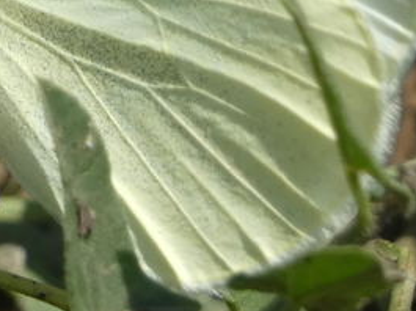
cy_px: -50
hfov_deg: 1.4
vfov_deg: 1.0
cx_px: 87
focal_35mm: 1464
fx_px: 17570
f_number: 5.6
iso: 80
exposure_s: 1/200
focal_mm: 81.4
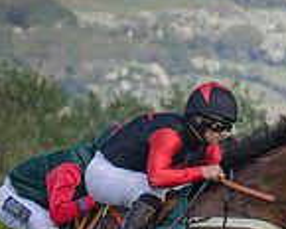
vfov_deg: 2.3
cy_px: 335
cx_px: 576
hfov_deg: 2.8
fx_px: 5756
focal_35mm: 680
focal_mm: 98
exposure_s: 1/2500
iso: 400
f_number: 4
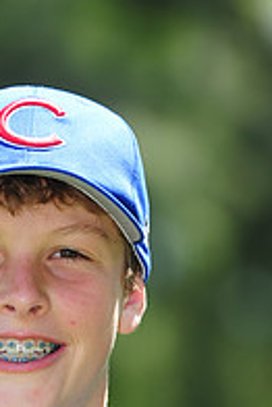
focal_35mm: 591
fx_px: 6686
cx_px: 39
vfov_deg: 3.5
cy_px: 546
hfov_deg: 2.3
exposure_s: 1/500
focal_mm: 200
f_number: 4.5
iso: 200
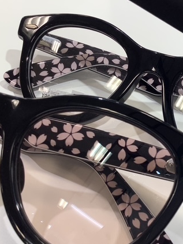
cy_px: 137
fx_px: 331
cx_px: 170
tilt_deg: -49.3
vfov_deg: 40.3
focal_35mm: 47
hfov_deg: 29.4
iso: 25
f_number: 2.4
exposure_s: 1/102
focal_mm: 3.3
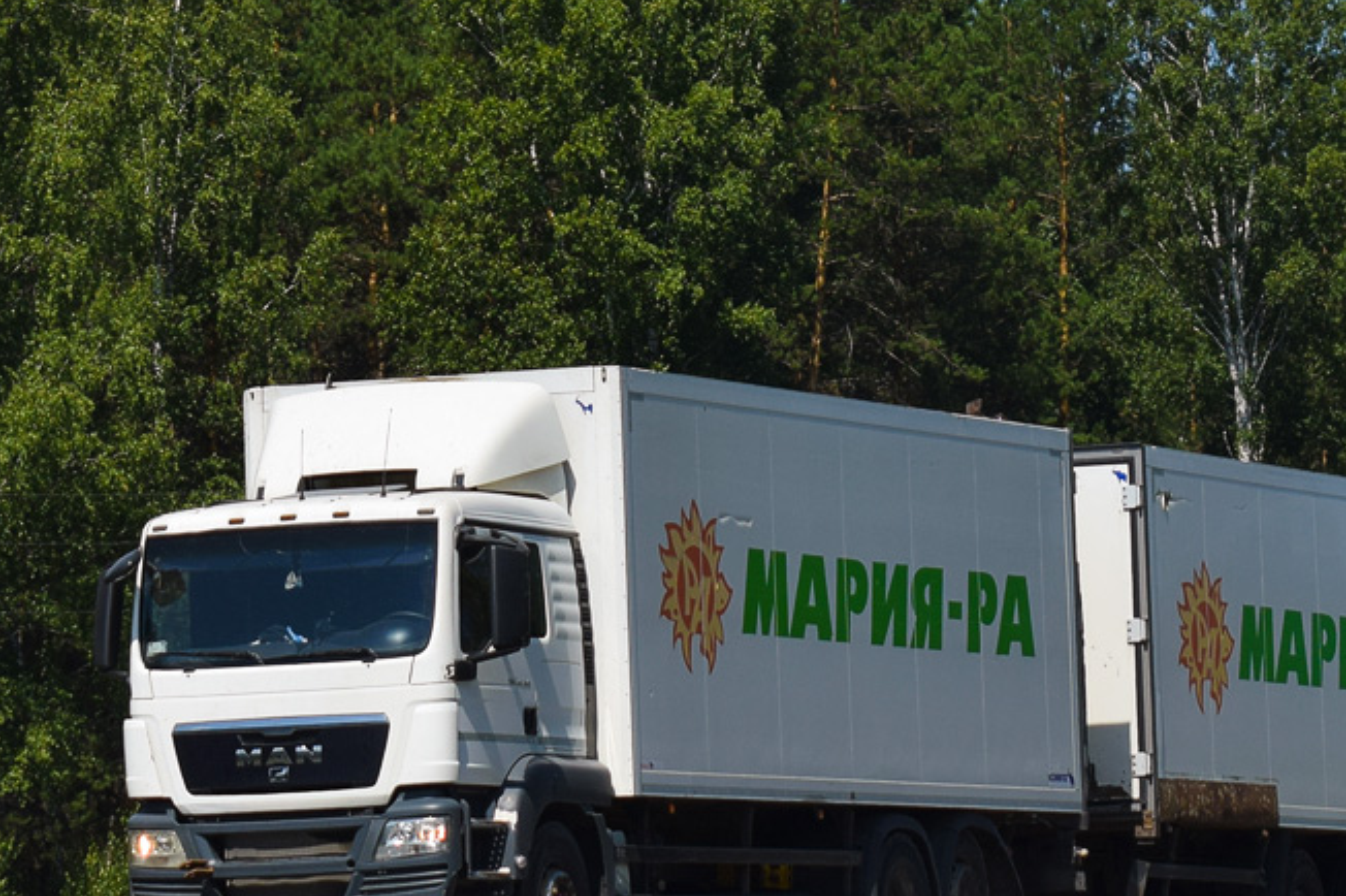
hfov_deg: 13.5
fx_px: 5677
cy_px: 467
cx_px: 694
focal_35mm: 152
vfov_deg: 9.0
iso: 100
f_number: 5.6
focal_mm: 55
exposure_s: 1/1000
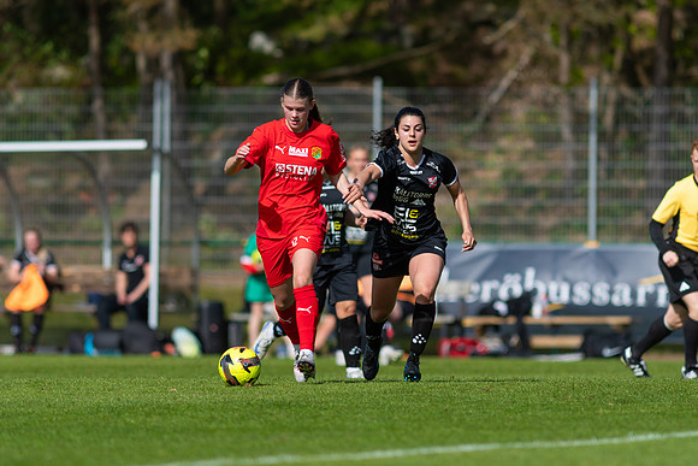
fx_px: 8890
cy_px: 233
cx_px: 349
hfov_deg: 4.5
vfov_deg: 3.0
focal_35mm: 458
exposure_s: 1/2000
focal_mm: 300
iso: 100
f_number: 3.2
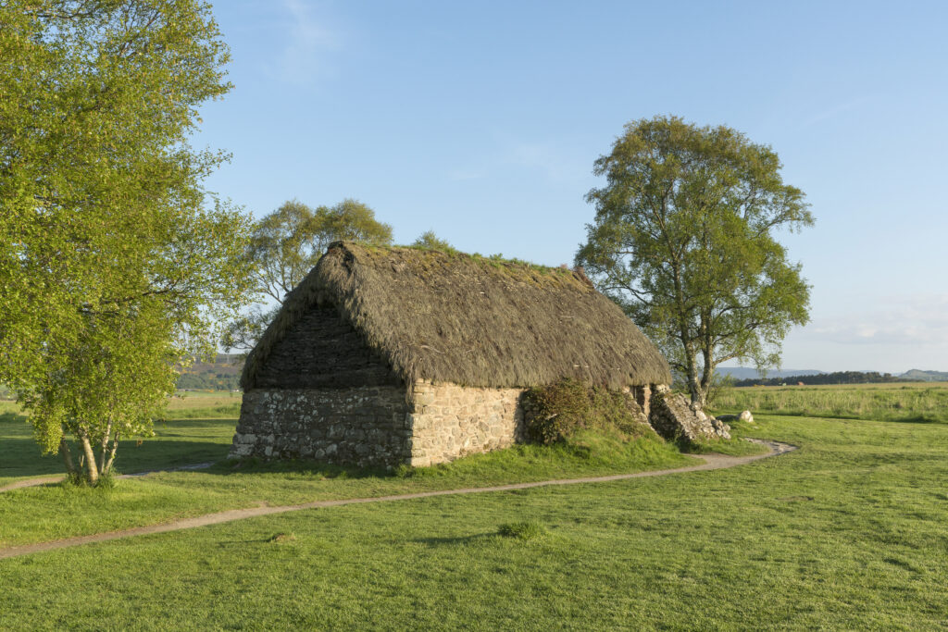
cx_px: 474
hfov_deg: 50.7
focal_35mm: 38
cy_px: 316
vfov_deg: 35.1
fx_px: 1001
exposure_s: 1/160
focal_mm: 38
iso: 160
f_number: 14
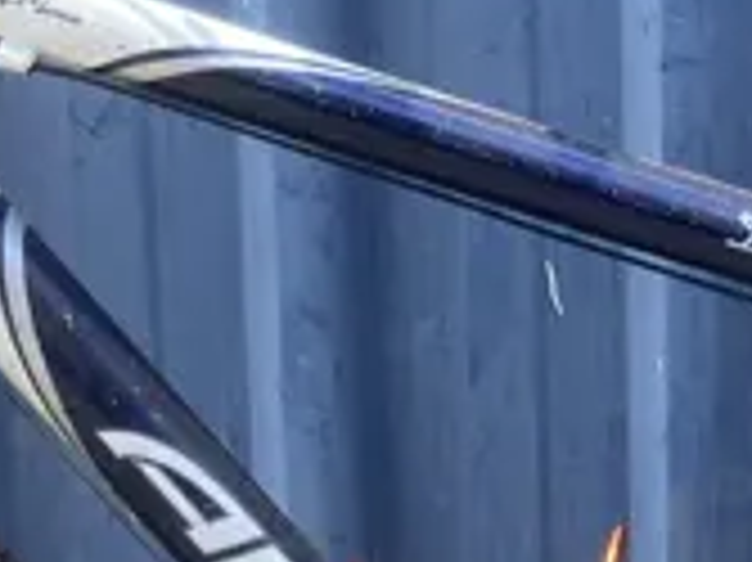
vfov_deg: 8.6
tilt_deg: -12.7
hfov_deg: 11.4
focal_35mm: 172
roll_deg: -0.1
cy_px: 584
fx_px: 3734
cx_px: 689
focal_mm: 3.99
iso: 20
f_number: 1.8
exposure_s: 1/225
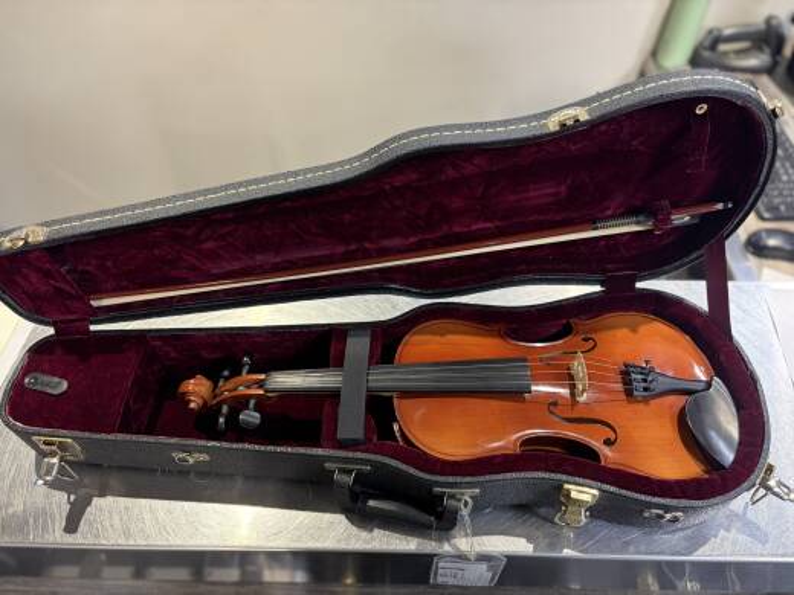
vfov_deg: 53.1
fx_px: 596
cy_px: 298
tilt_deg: -53.3
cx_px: 397
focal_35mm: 26
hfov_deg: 67.3
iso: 250
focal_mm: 5.96
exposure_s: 1/60
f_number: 1.6
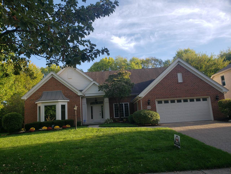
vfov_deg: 53.1
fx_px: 174
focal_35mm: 26
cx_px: 116
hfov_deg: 67.3
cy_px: 87
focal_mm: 4.3
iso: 50
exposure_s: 1/452
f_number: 2.4
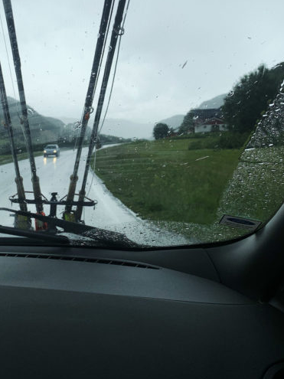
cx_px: 76
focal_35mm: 42
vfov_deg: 43.7
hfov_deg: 33.7
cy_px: 106
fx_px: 460
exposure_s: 1/1205
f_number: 1.8
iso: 25
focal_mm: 4.25
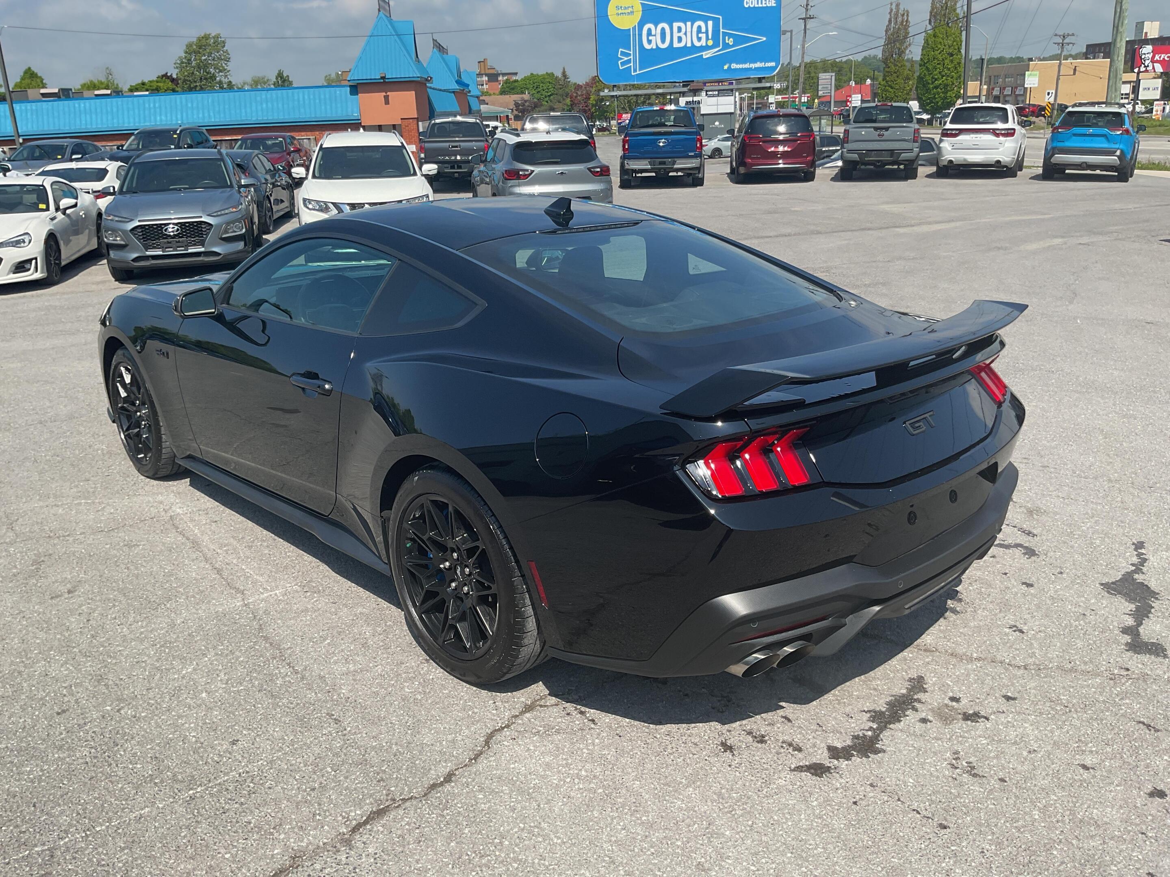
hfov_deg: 61.7
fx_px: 980
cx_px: 585
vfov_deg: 48.2
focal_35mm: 29
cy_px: 438
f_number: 1.8
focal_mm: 3
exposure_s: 1/1412
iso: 16
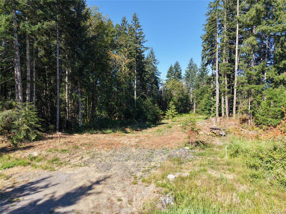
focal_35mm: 24
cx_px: 143
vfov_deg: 56.8
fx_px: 198
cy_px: 107
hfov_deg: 71.6
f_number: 1.8
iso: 200
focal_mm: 8.67
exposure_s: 1/2500
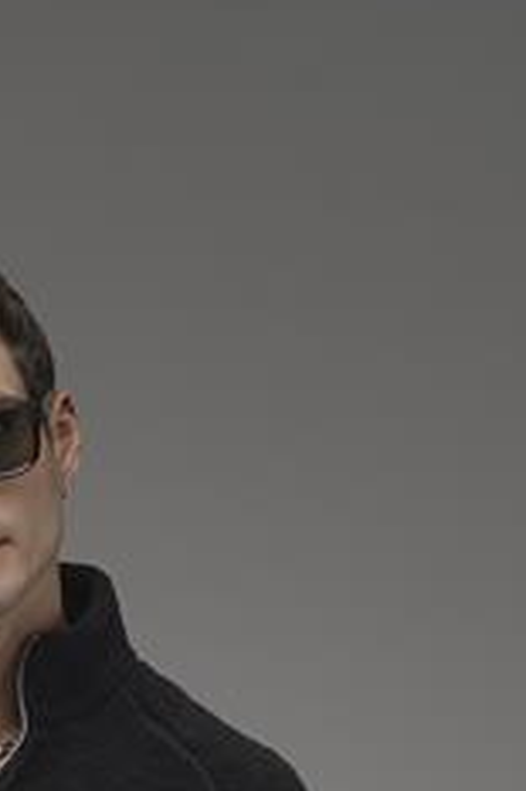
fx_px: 4236
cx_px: -85
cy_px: 974
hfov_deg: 7.1
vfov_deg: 10.5
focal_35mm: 193
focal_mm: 50
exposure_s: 1/125
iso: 64
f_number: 8
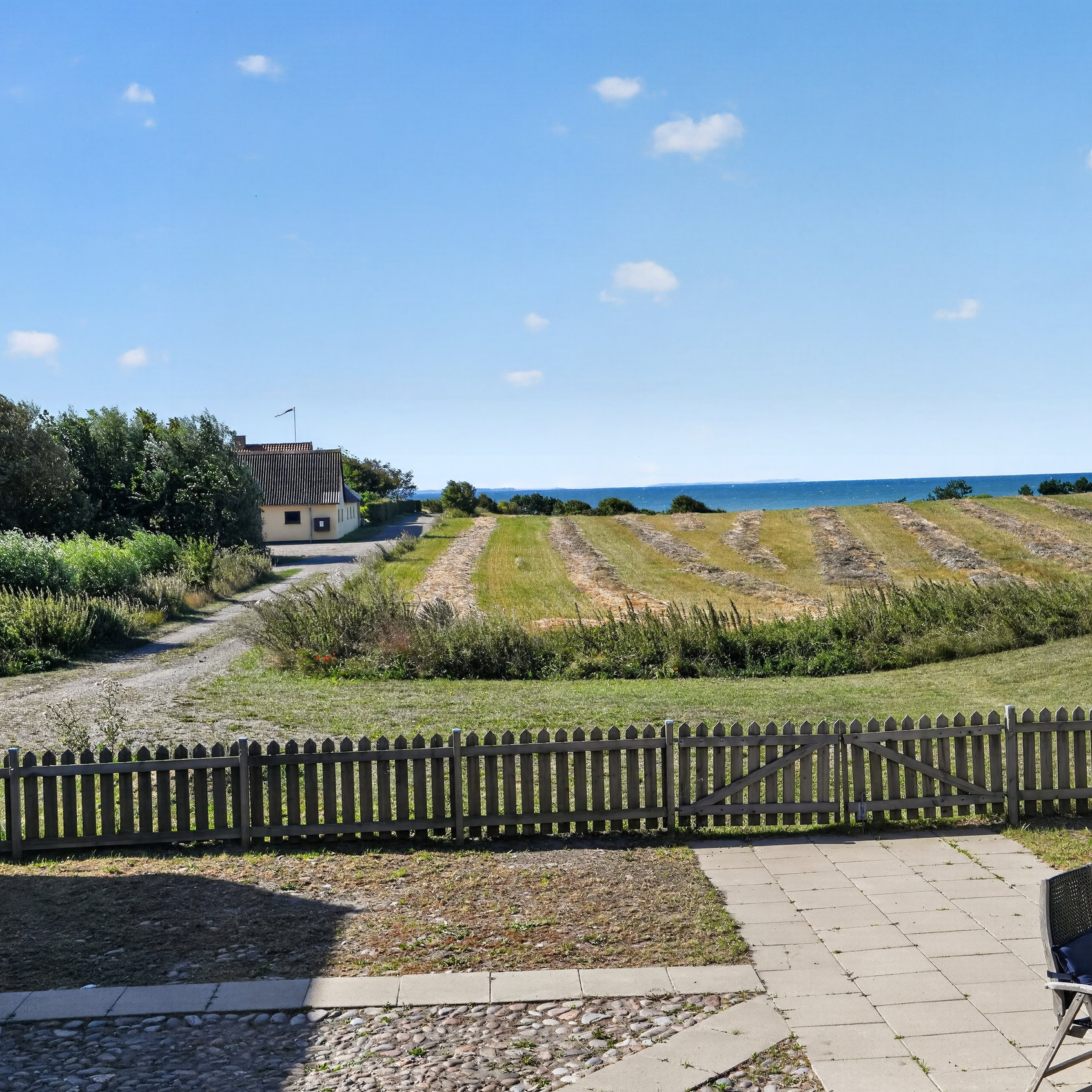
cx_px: 611
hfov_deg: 37.5
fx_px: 1606
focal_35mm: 45
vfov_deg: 37.6
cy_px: 548
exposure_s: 1/800
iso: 400
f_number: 8
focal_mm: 35
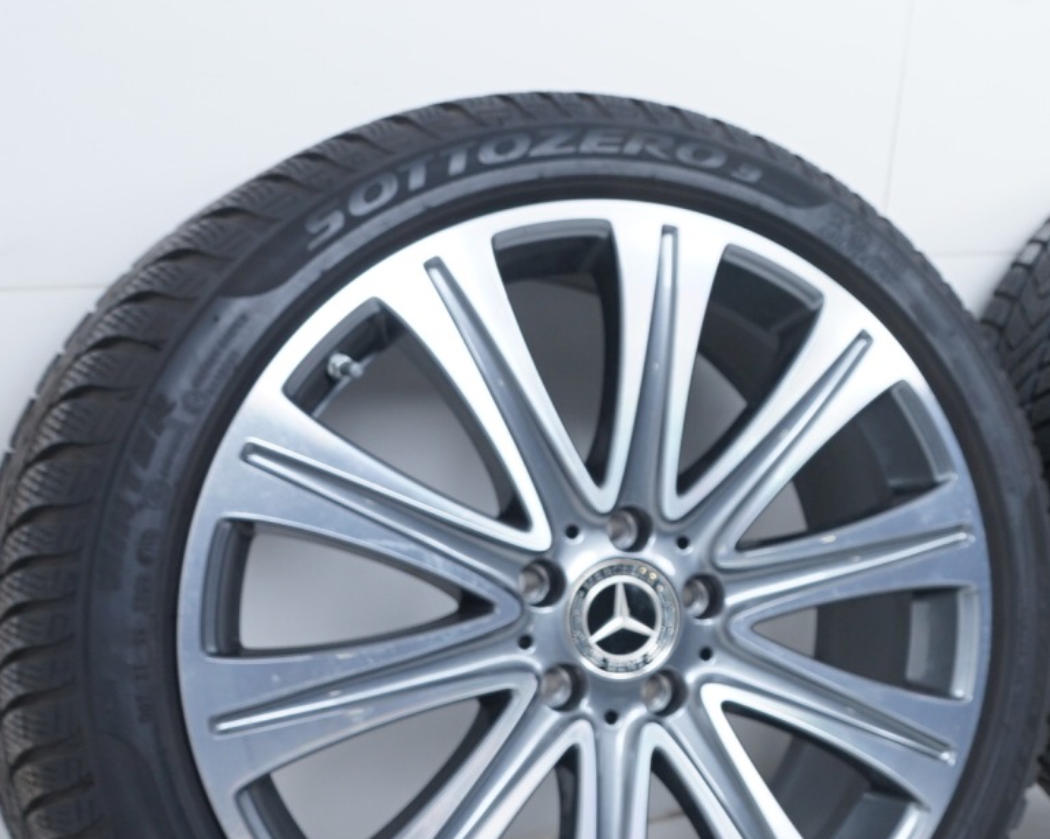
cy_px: 435
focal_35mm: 68
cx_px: 1214
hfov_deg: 25.4
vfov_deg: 22.5
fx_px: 2113
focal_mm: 29
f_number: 7.1
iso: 250
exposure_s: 1/100
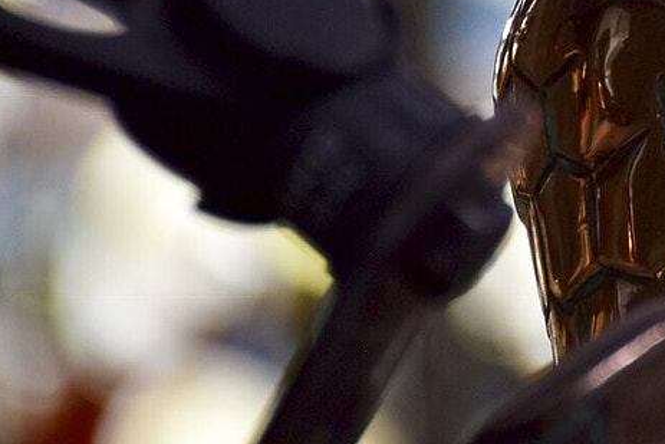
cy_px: 15
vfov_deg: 1.9
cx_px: 954
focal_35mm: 725
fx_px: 13396
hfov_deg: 2.8
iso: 400
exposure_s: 1/50
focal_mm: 140
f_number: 5.6
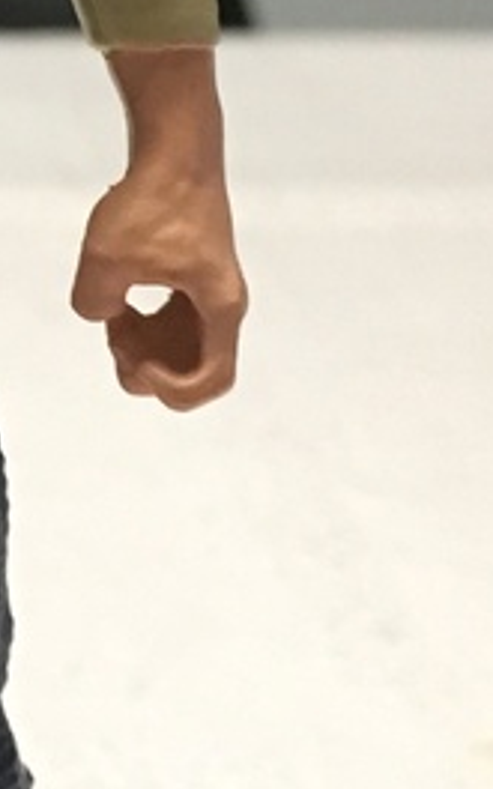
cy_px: -40
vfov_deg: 16.4
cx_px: -350
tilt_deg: -13.0
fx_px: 2666
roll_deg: +0.4
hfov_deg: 10.1
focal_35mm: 124
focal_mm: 4.15
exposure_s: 1/17
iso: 250
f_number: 2.2
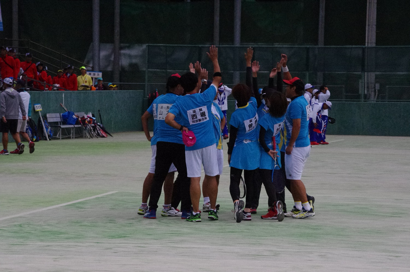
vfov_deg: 8.5
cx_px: 205
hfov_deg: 12.7
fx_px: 1843
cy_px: 136
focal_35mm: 162
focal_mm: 107.5
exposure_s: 1/4000
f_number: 14
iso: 6400
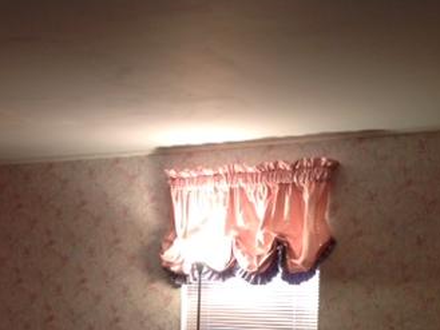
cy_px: 309
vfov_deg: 21.1
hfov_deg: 28.3
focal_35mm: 68
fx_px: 865
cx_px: 127
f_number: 2.4
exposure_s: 1/15
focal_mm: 4.28
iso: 80
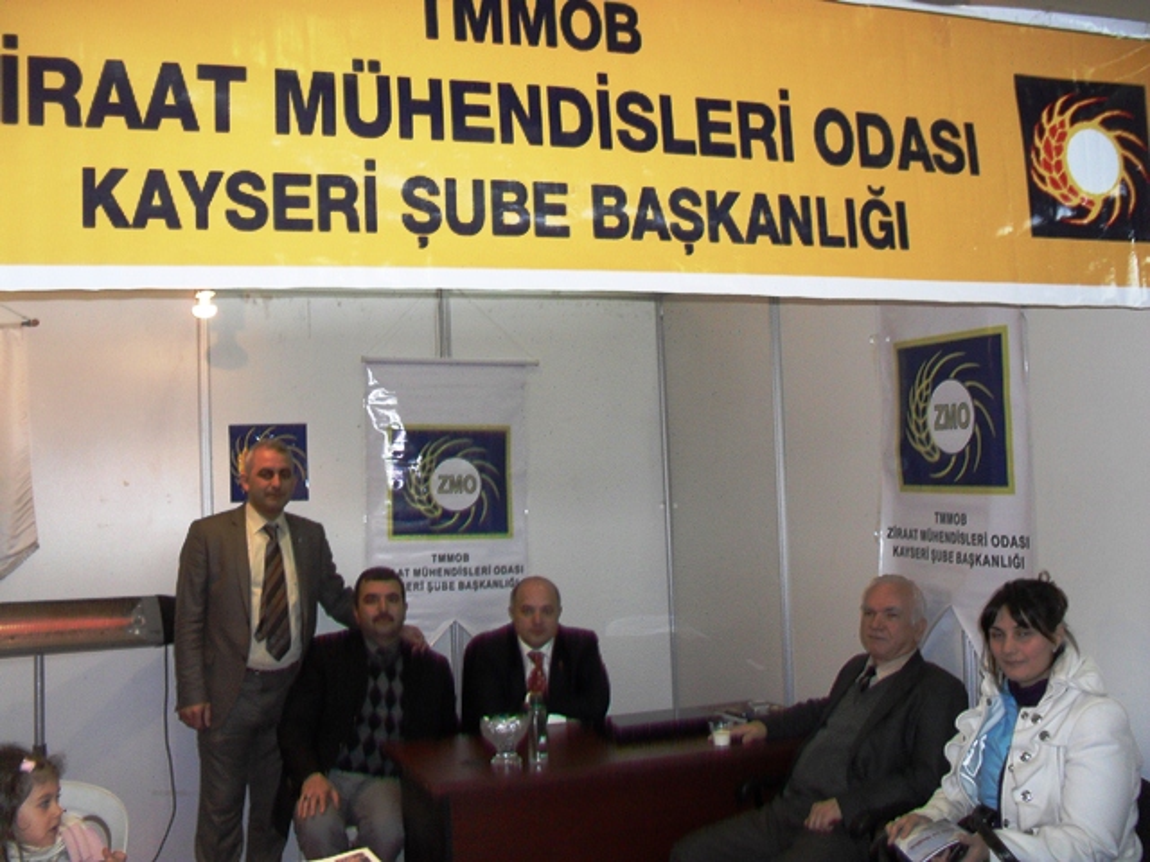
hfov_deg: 52.6
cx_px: 575
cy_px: 431
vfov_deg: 40.7
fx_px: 1163
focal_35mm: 35
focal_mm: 6.3
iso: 200
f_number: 3.2
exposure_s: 1/45
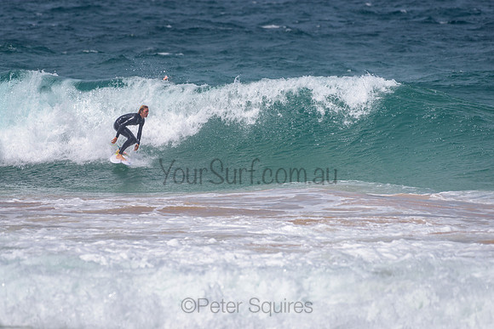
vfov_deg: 2.2
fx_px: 8418
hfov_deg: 3.4
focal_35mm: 613
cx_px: 200
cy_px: 157
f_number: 5.6
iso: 80
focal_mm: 500
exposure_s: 1/2000
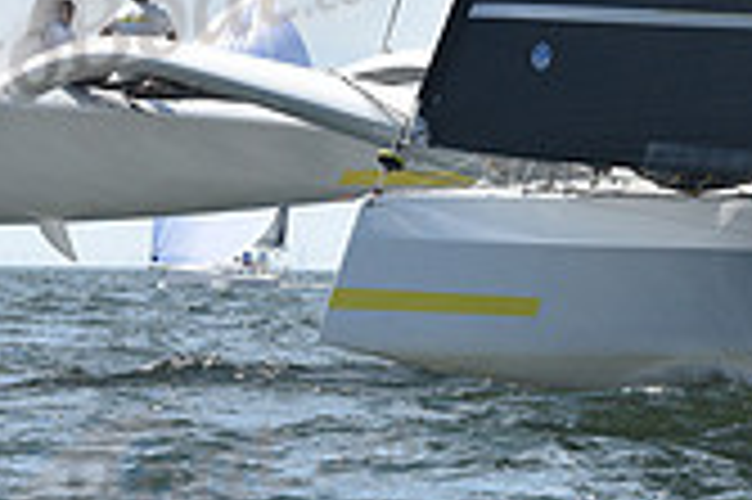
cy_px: 209
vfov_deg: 3.4
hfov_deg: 5.1
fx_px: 8431
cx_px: 648
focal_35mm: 404
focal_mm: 116
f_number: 8
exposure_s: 1/1250
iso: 320
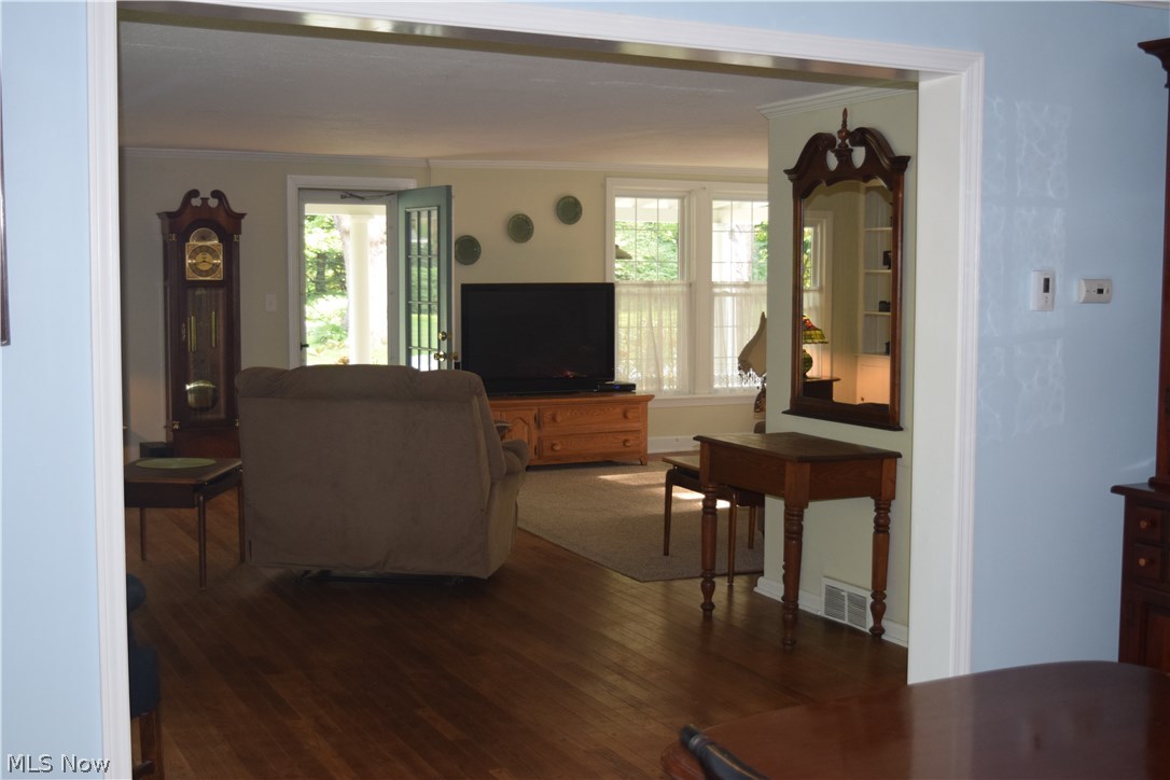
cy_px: 390
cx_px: 585
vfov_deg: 29.9
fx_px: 1462
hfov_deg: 43.6
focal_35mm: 45
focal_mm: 30
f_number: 4.2
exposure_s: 1/60
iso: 800
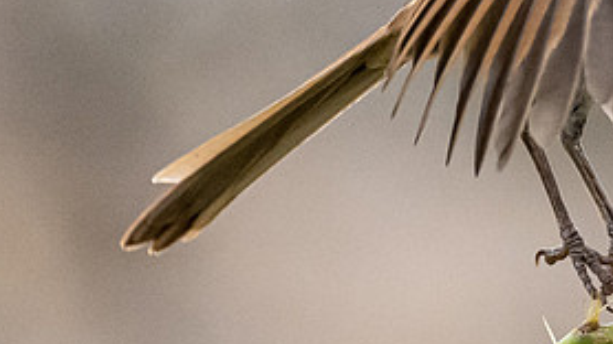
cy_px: 249
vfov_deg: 0.7
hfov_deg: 1.2
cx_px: 1024
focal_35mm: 1746
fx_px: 28364
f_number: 5.6
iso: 2500
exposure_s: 1/2000
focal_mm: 300
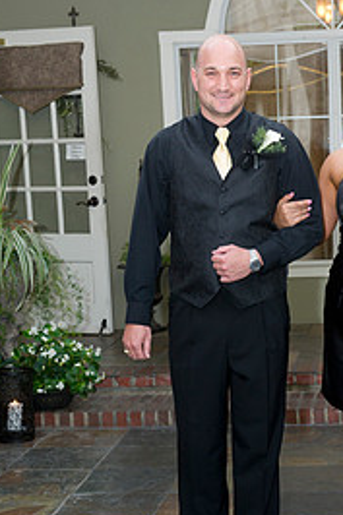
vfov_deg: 23.1
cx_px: 276
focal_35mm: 88
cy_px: 325
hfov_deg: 15.4
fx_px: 1259
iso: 800
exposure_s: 1/100
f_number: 5
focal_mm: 52
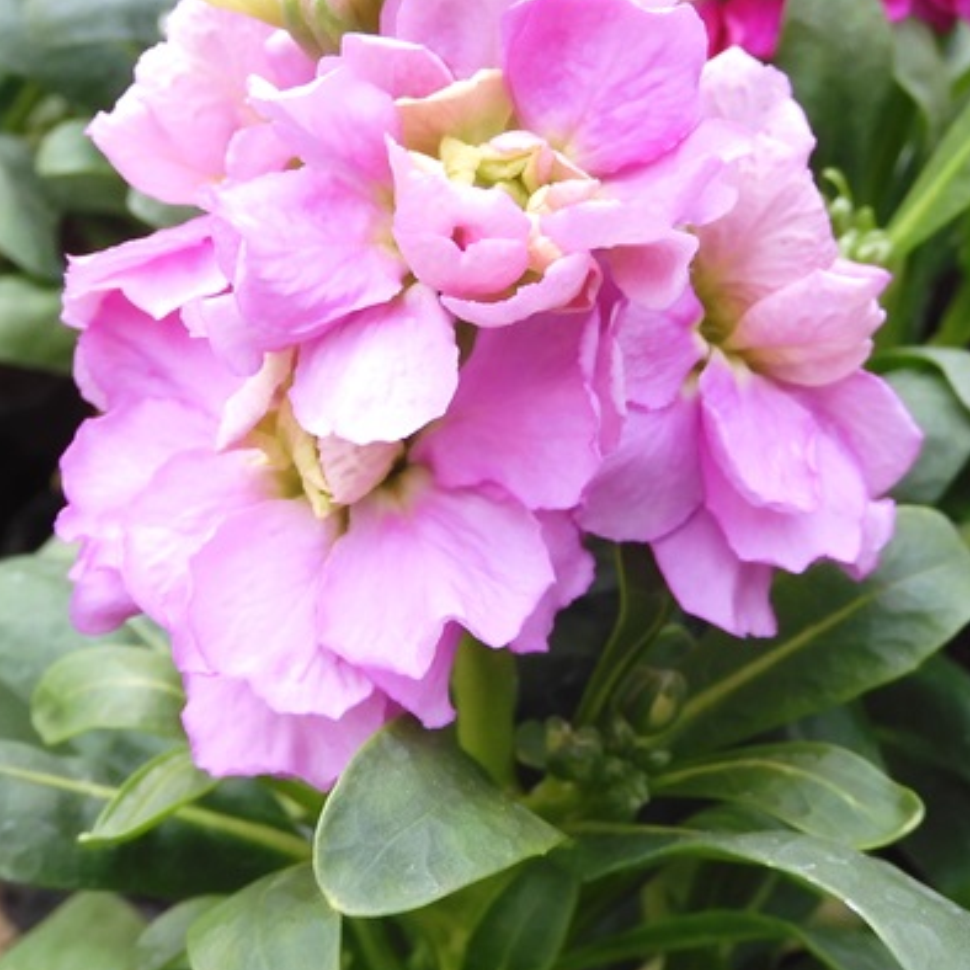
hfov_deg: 55.6
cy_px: 371
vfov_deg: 55.1
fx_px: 919
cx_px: 487
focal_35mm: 29
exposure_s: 1/50
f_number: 3.4
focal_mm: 4.3
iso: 100
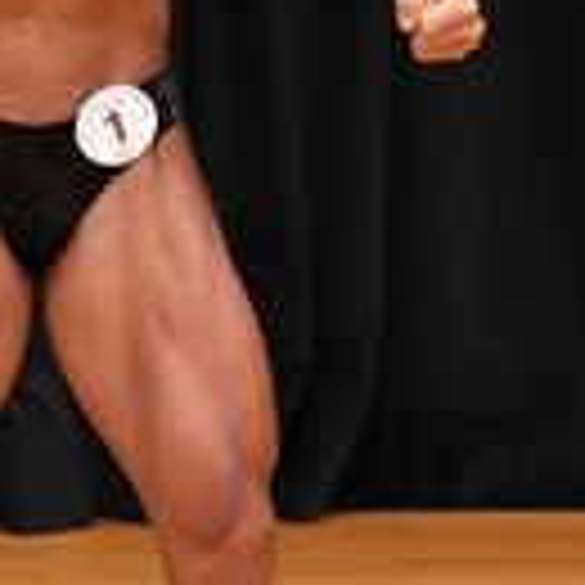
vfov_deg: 1.3
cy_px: 130
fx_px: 26060
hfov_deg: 1.3
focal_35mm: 1363
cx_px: -565
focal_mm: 180
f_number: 5.6
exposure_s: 1/400
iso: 4000
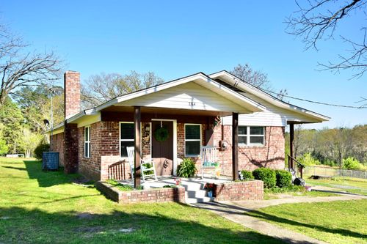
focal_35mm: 30
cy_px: 122
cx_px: 184
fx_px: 306
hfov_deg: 61.9
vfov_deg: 43.6
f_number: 11
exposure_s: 1/500
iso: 400
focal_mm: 20
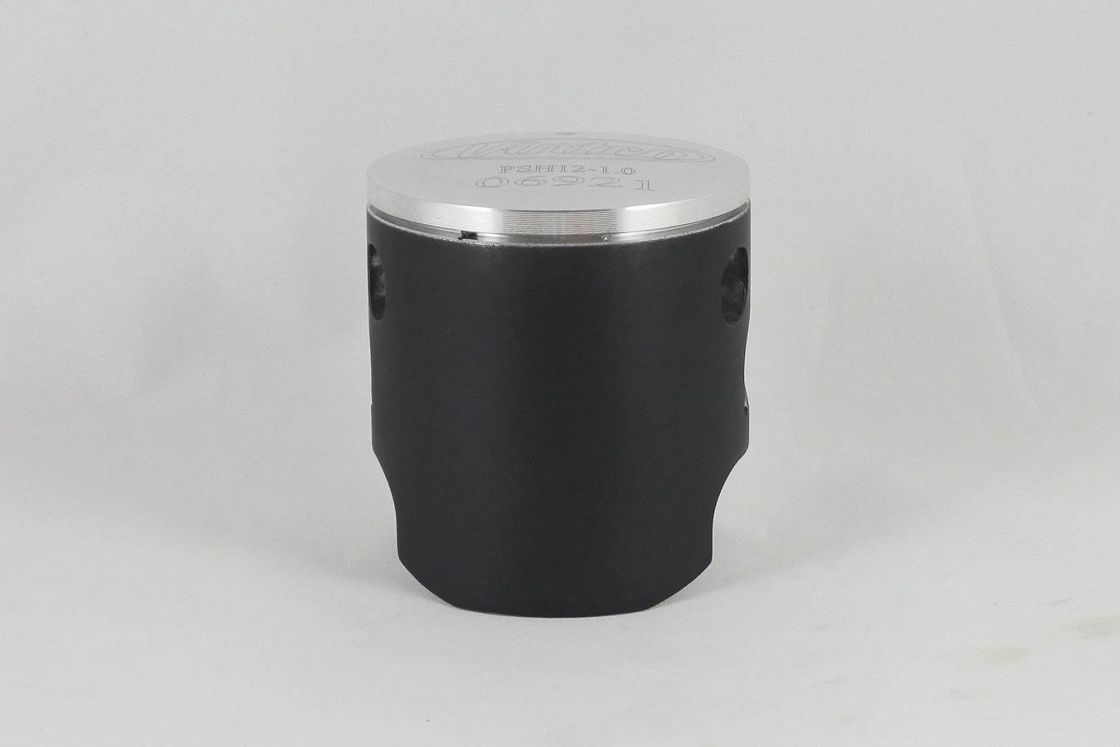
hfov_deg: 47.4
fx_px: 1276
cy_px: 374
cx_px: 560
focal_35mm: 41
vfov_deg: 32.7
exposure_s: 1/125
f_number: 4.2
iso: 500
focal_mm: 15.3
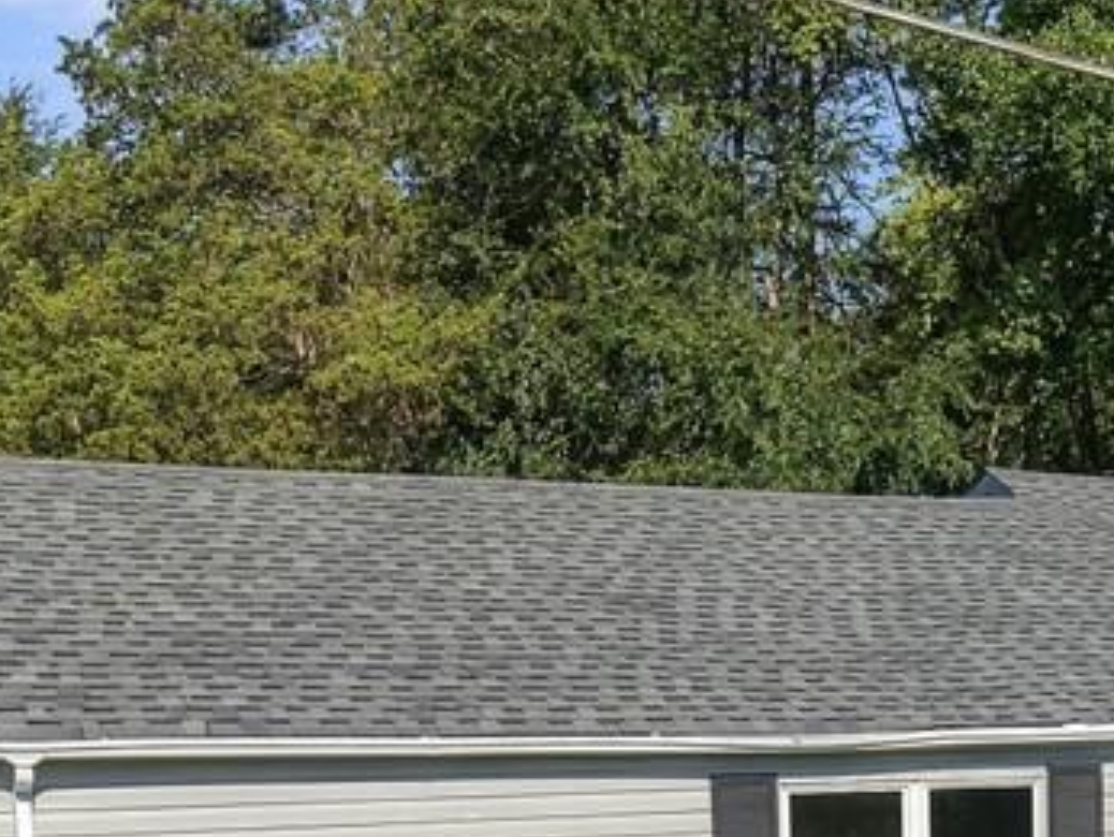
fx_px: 2286
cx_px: 1114
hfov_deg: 26.0
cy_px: 953
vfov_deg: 19.7
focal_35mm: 71
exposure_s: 1/350
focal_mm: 8.7
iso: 180
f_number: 1.8
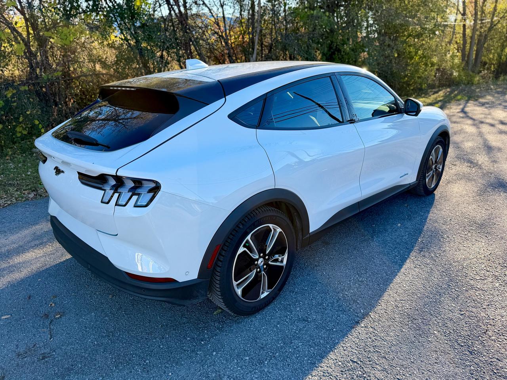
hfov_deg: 71.6
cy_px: 190
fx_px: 352
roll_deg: -0.5
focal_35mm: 24
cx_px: 254
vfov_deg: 56.8
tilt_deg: -22.0
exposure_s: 1/1106
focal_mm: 6.76
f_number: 1.78
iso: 80
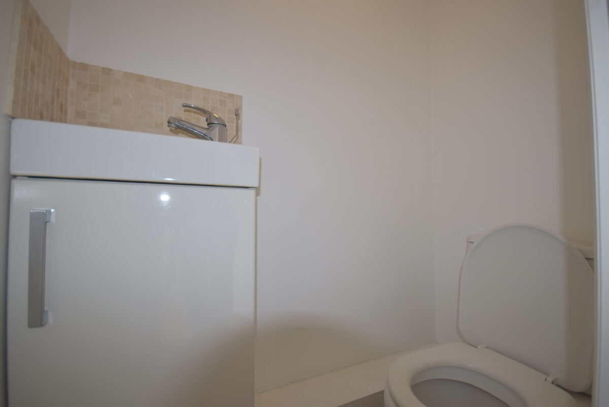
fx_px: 254
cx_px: 304
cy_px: 204
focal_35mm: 15
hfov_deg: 100.4
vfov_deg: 77.4
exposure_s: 1/40
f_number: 4
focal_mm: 10
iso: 400
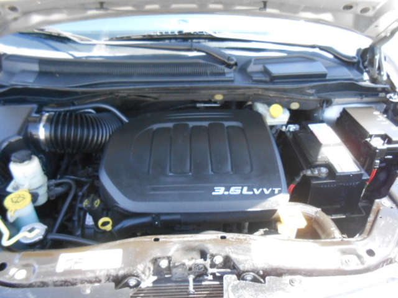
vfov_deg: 53.1
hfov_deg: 67.3
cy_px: 149
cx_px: 199
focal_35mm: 26
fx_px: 299
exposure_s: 1/160
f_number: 3.5
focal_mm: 4.6
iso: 400
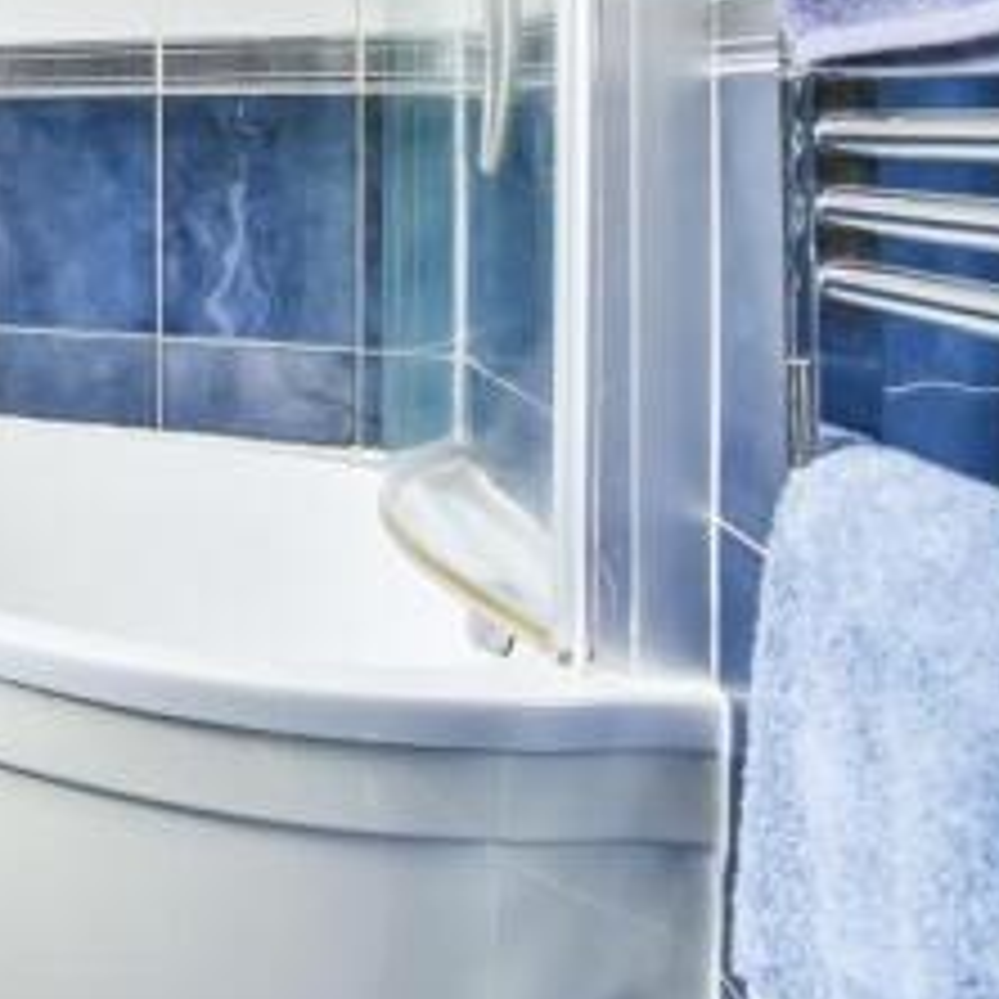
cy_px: 128
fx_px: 1143
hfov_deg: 31.0
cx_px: -418
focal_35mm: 35
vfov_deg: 43.7
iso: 400
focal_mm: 14
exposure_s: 1/15
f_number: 8
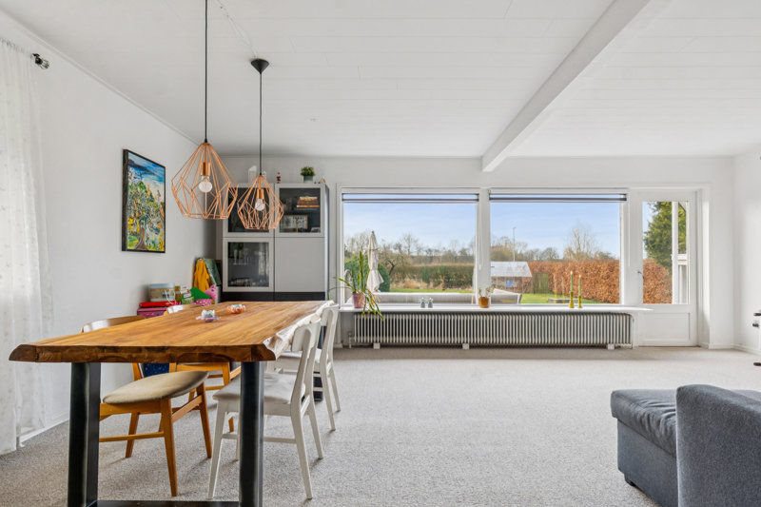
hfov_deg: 77.3
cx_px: 380
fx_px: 475
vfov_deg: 56.1
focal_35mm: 22
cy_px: 254
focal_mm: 15
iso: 200
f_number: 9
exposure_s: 1/2.5
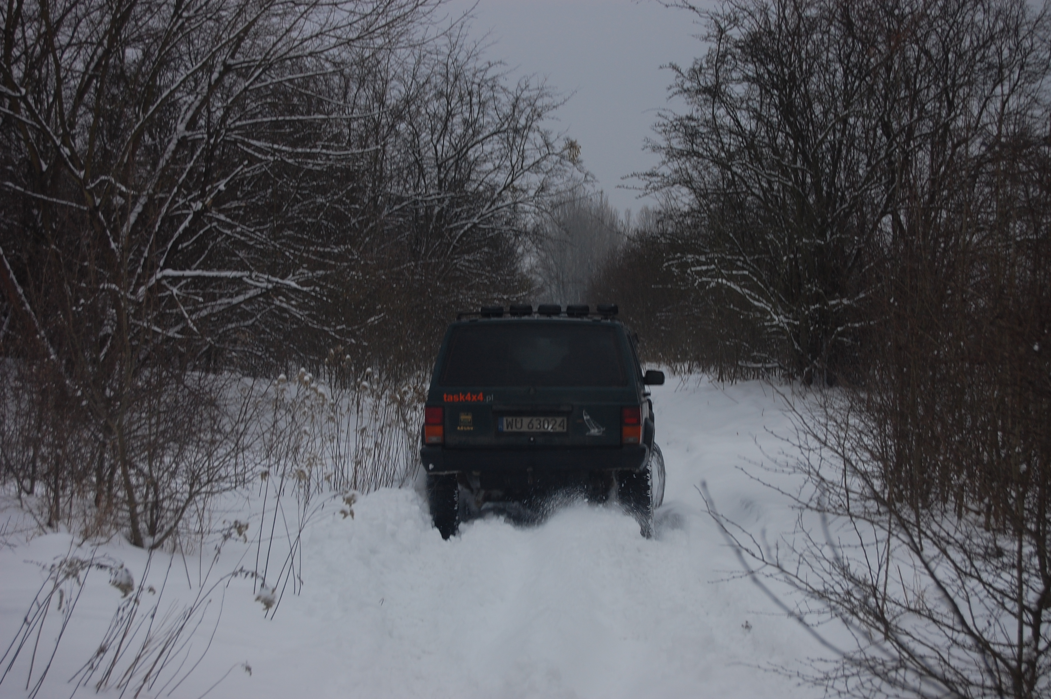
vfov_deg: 16.5
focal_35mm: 82
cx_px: 526
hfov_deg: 24.6
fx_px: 2406
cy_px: 350
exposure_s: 1/125
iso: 200
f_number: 5.6
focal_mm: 55
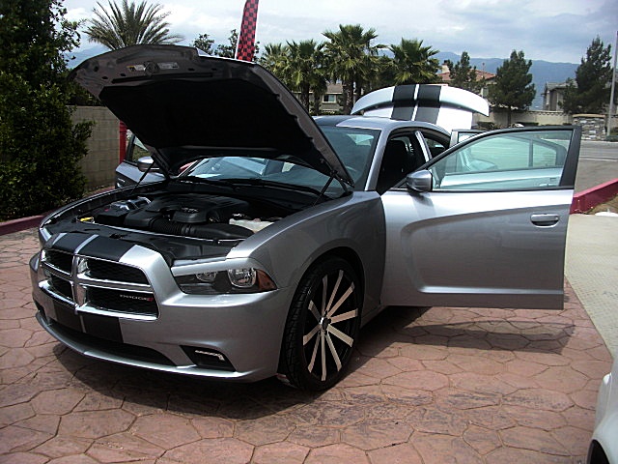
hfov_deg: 51.4
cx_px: 309
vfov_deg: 39.7
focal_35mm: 36
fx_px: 643
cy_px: 232
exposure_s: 1/640
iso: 50
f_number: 2.8
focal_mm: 6.3
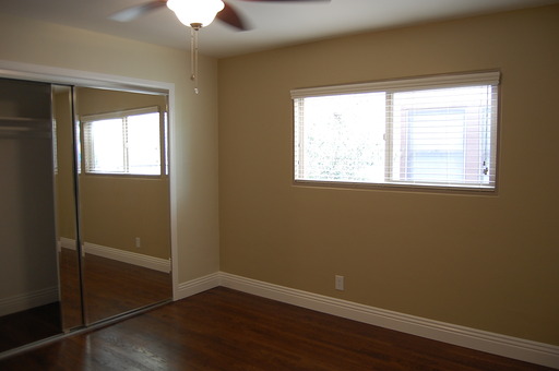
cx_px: 280
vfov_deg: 47.8
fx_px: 419
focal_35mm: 27
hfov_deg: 67.4
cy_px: 186
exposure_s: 1/50
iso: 400
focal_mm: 18
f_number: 3.5
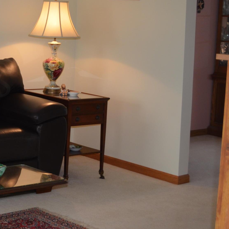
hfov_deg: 19.8
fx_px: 614
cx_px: -49
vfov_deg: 21.1
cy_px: 84
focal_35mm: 82
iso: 400
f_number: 4
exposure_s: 1/60
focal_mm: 24
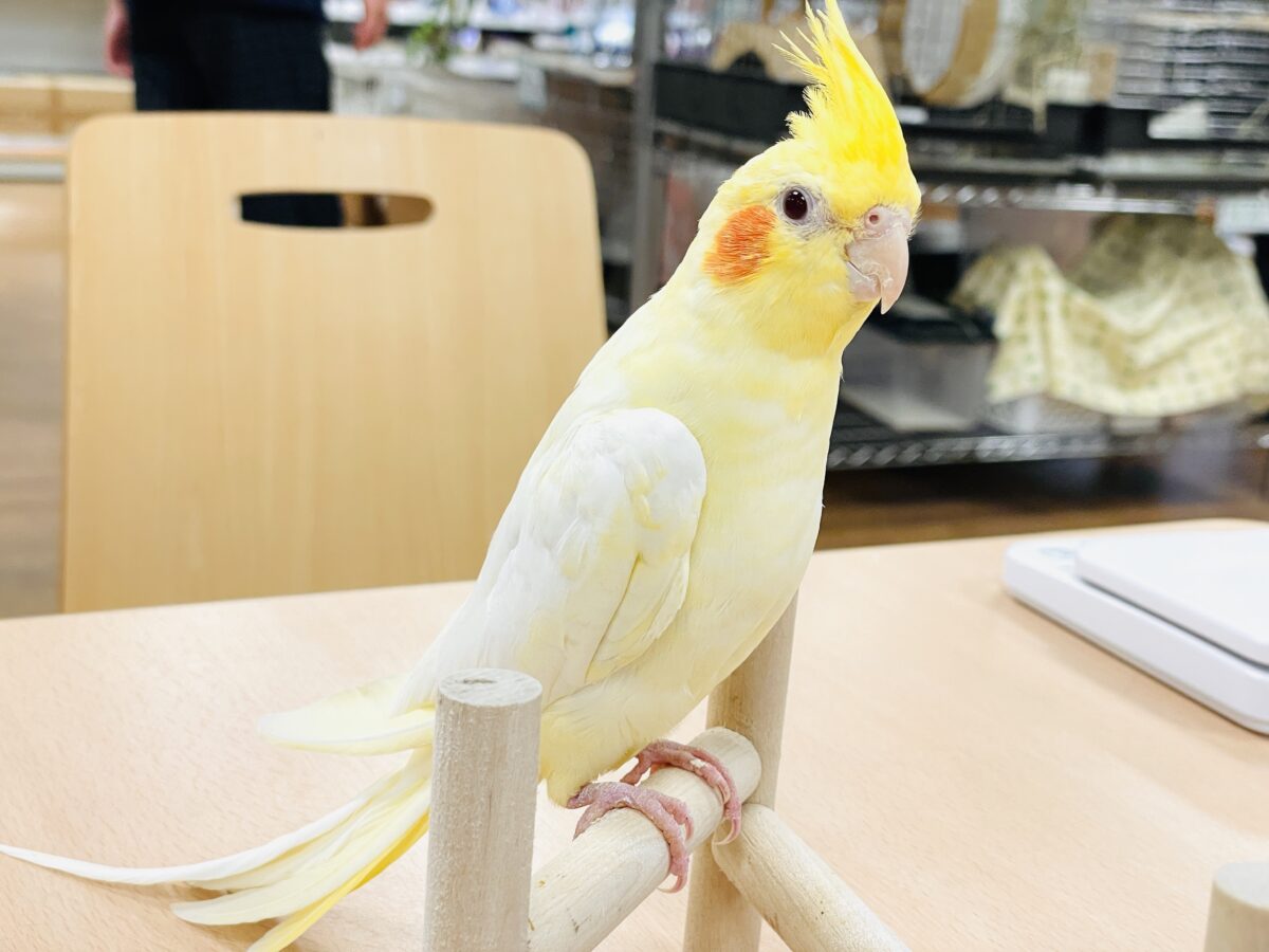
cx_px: 634
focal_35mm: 52
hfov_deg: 36.8
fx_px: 1906
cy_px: 476
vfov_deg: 28.0
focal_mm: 6
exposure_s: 1/122
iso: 80
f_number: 2
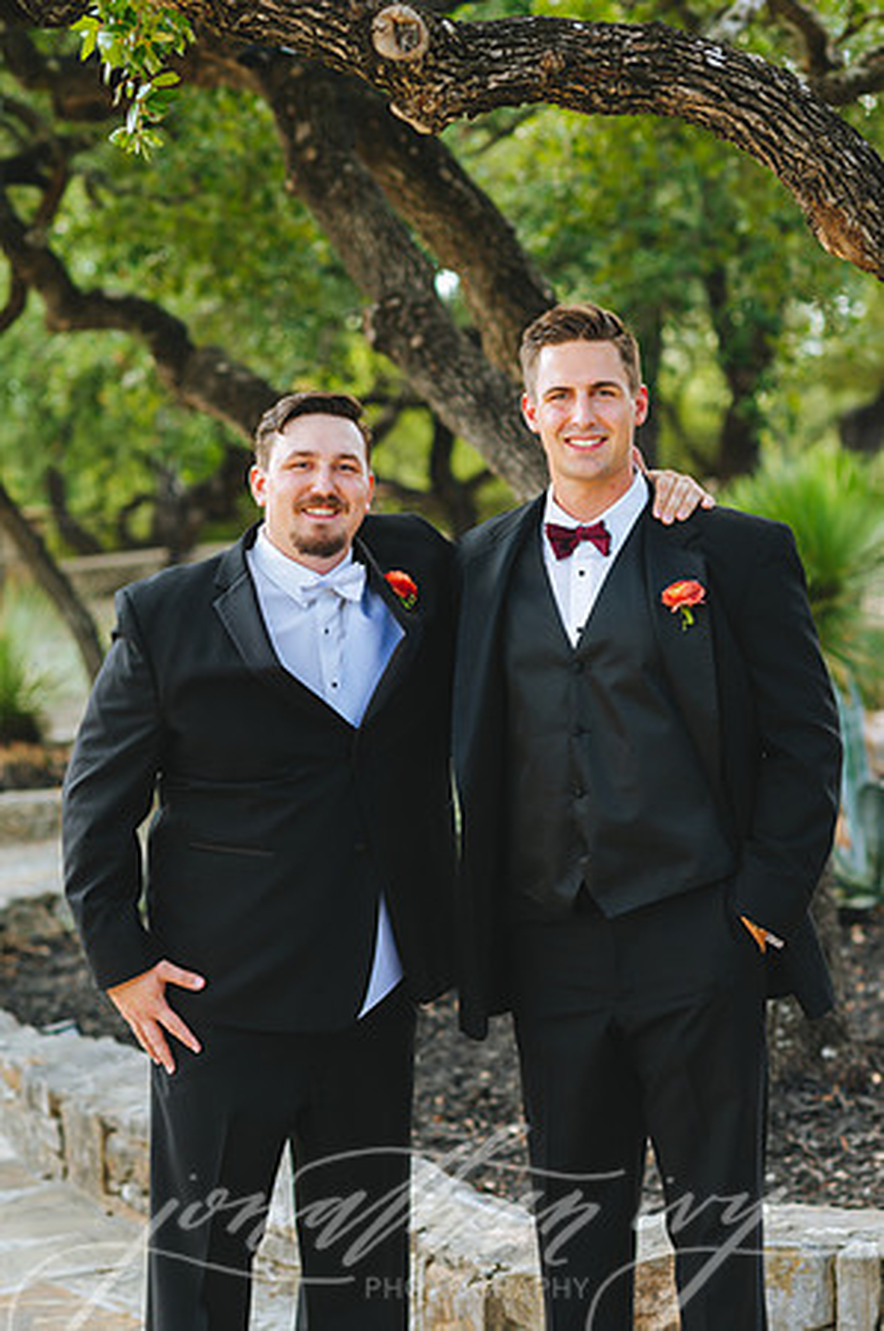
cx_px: 442
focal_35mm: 85
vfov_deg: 23.9
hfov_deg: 16.0
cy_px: 666
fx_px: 3138
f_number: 3.5
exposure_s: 1/640
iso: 320
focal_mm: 85
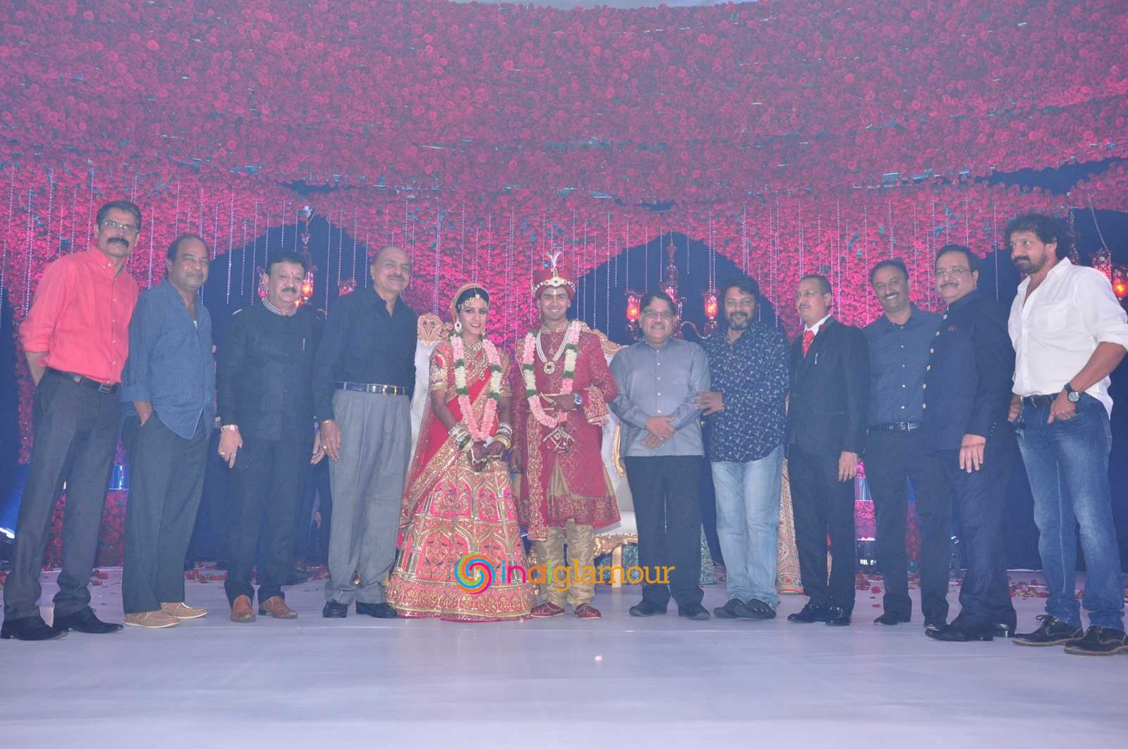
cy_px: 374
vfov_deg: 36.8
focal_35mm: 36
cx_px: 564
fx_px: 1127
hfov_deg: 53.2
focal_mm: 24
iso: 640
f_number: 7.1
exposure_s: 1/125
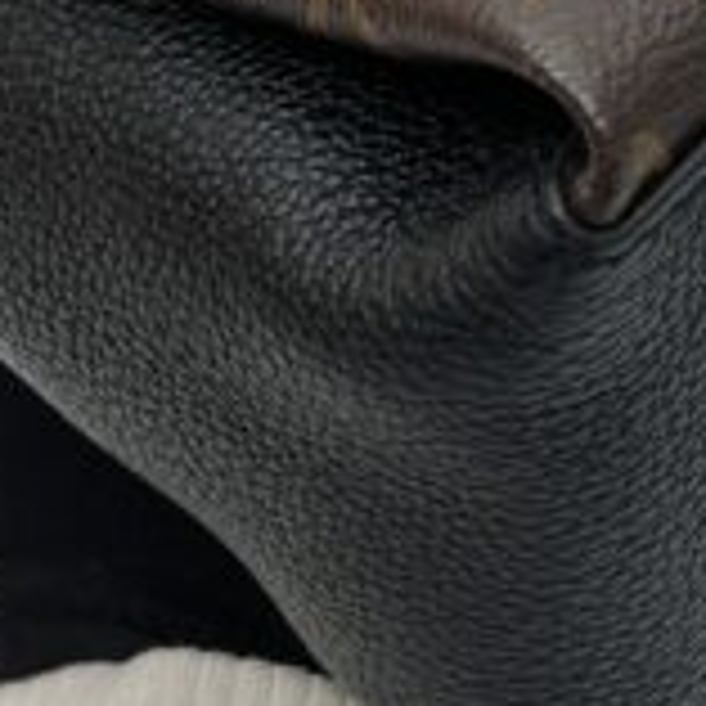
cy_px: -31
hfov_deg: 11.6
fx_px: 3461
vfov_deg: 11.5
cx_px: 544
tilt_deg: -46.4
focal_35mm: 150
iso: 32
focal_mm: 5.7
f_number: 1.5
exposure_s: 1/106
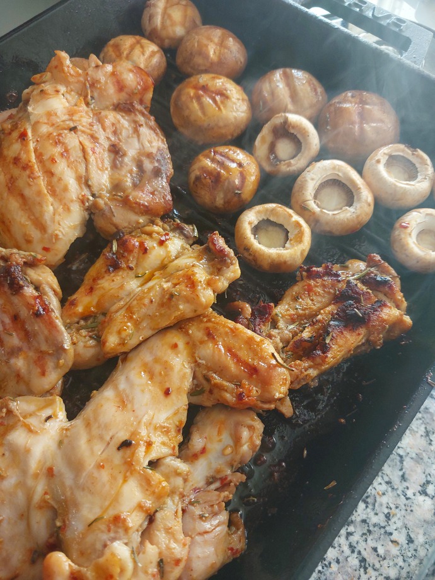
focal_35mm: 30
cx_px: 218
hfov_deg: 46.8
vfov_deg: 60.0
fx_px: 503
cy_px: 290
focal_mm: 4.6
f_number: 1.8
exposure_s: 1/50
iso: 100
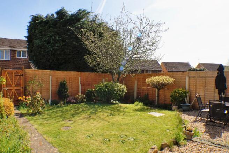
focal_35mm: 24
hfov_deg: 73.8
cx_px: 114
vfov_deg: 53.1
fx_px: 153
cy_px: 76
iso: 100
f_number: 13
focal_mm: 16
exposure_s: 1/80
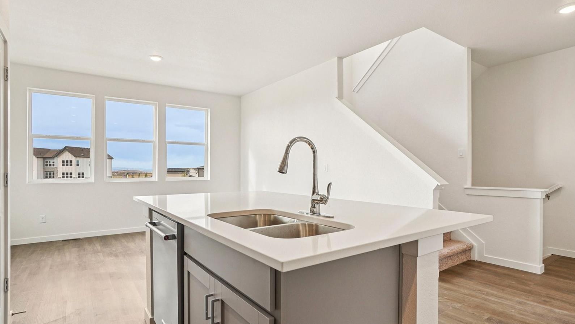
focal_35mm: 19
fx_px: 290
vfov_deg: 58.3
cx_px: 289
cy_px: 174
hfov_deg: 89.6
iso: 125
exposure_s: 1/30
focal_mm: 12
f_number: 8
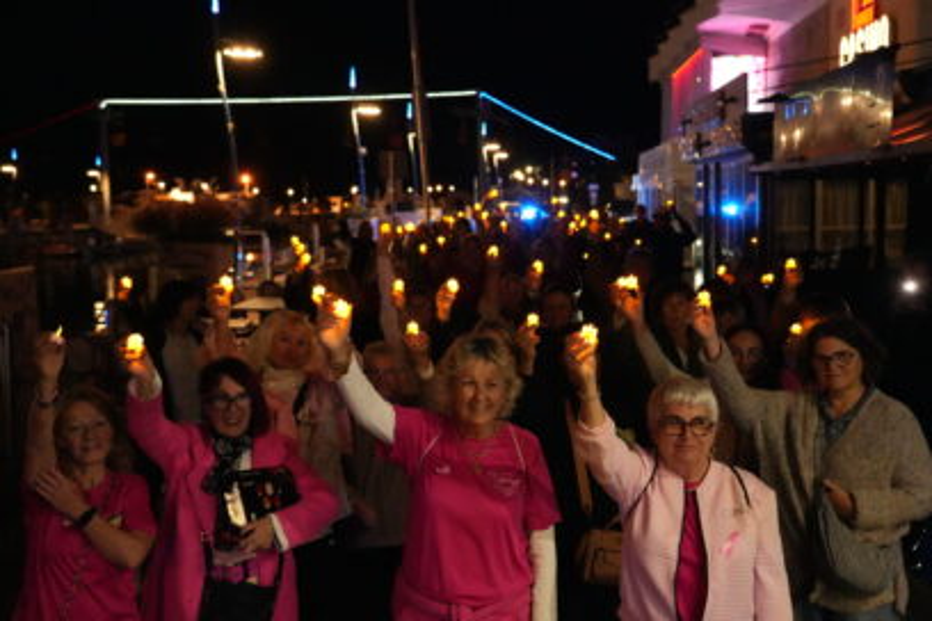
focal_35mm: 41
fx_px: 1061
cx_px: 466
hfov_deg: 47.4
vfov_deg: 32.6
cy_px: 310
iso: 16000
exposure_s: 1/400
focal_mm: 41
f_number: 4
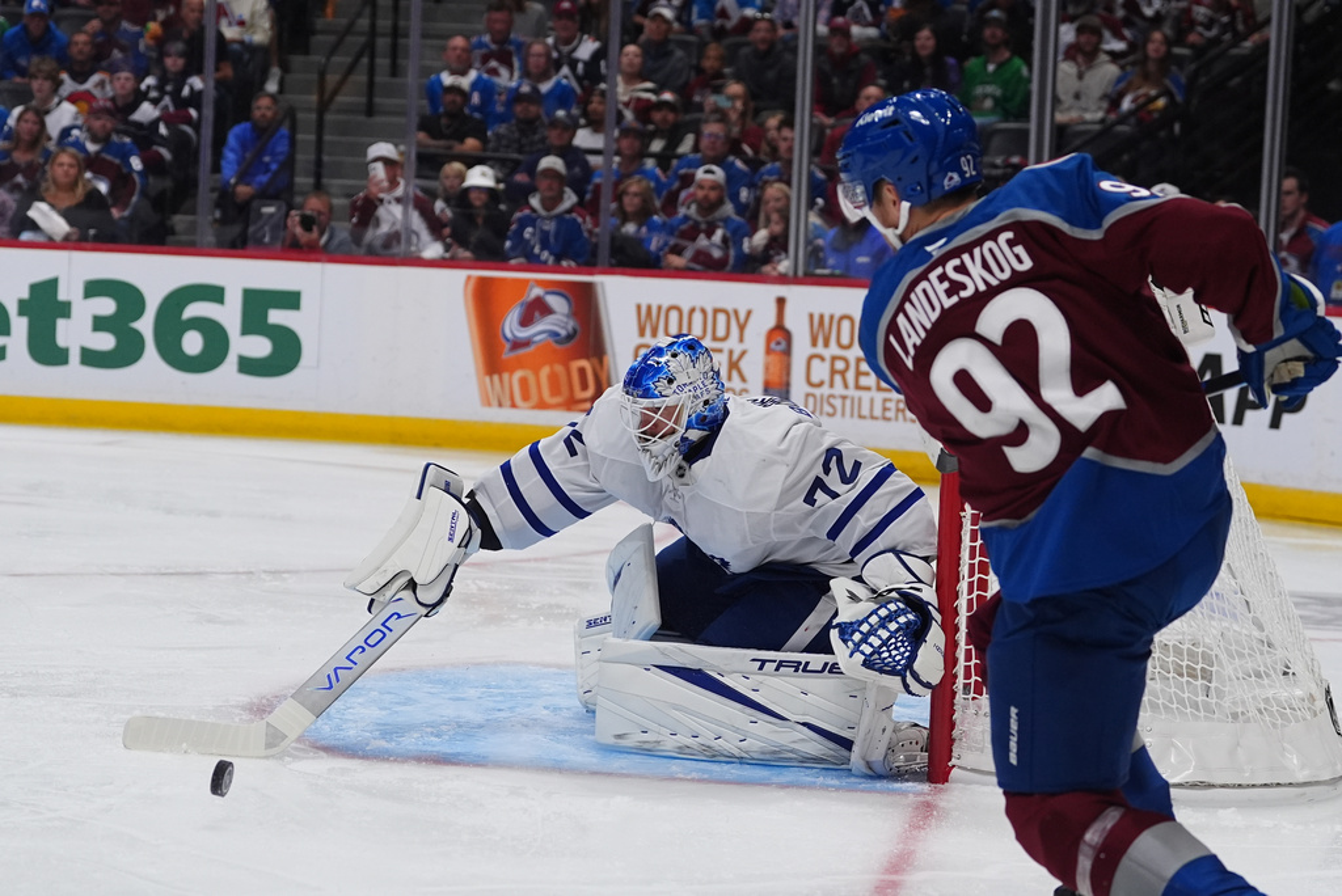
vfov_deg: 13.1
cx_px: 671
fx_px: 3916
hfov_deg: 19.4
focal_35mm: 105
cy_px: 448
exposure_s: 1/2500
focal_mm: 70
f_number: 3.2
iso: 2000
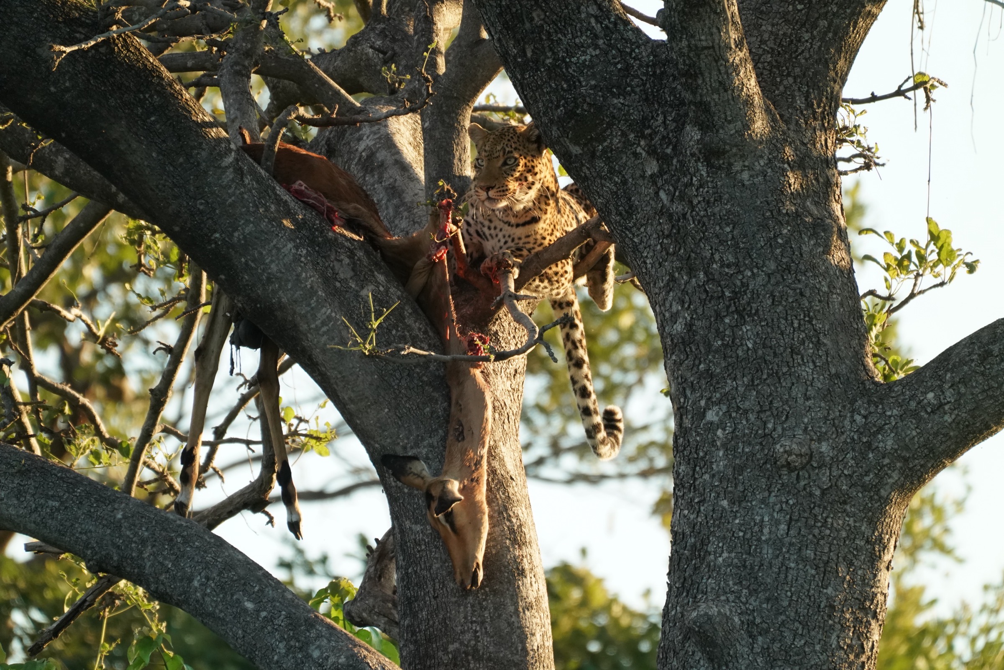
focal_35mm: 800
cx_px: 502
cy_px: 335
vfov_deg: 1.7
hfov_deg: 2.6
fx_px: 22309
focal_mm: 800
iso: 3200
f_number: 11
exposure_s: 1/500
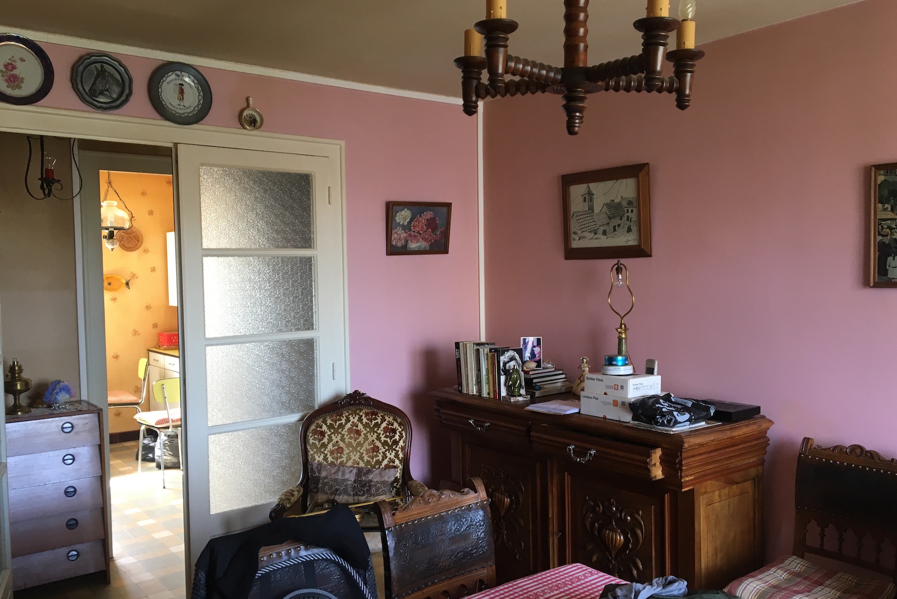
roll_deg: +1.3
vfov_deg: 42.3
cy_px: 310
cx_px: 458
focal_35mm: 31
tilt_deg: -3.7
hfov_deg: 60.3
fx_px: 772
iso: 64
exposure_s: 1/33
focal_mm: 4.15
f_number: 2.2
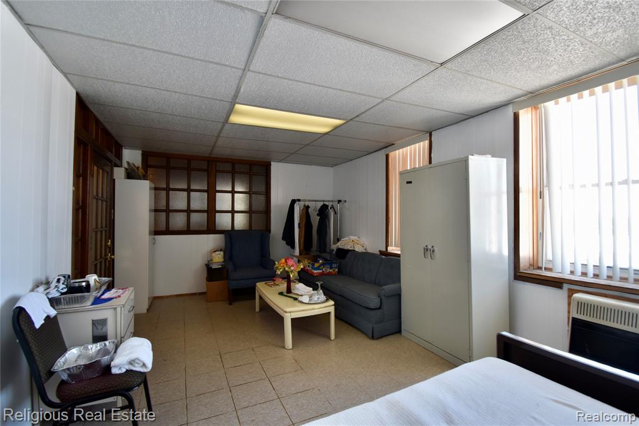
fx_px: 266
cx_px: 320
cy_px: 213
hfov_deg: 100.4
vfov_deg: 77.3
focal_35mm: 15
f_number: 4.5
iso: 110
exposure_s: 1/15
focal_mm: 10
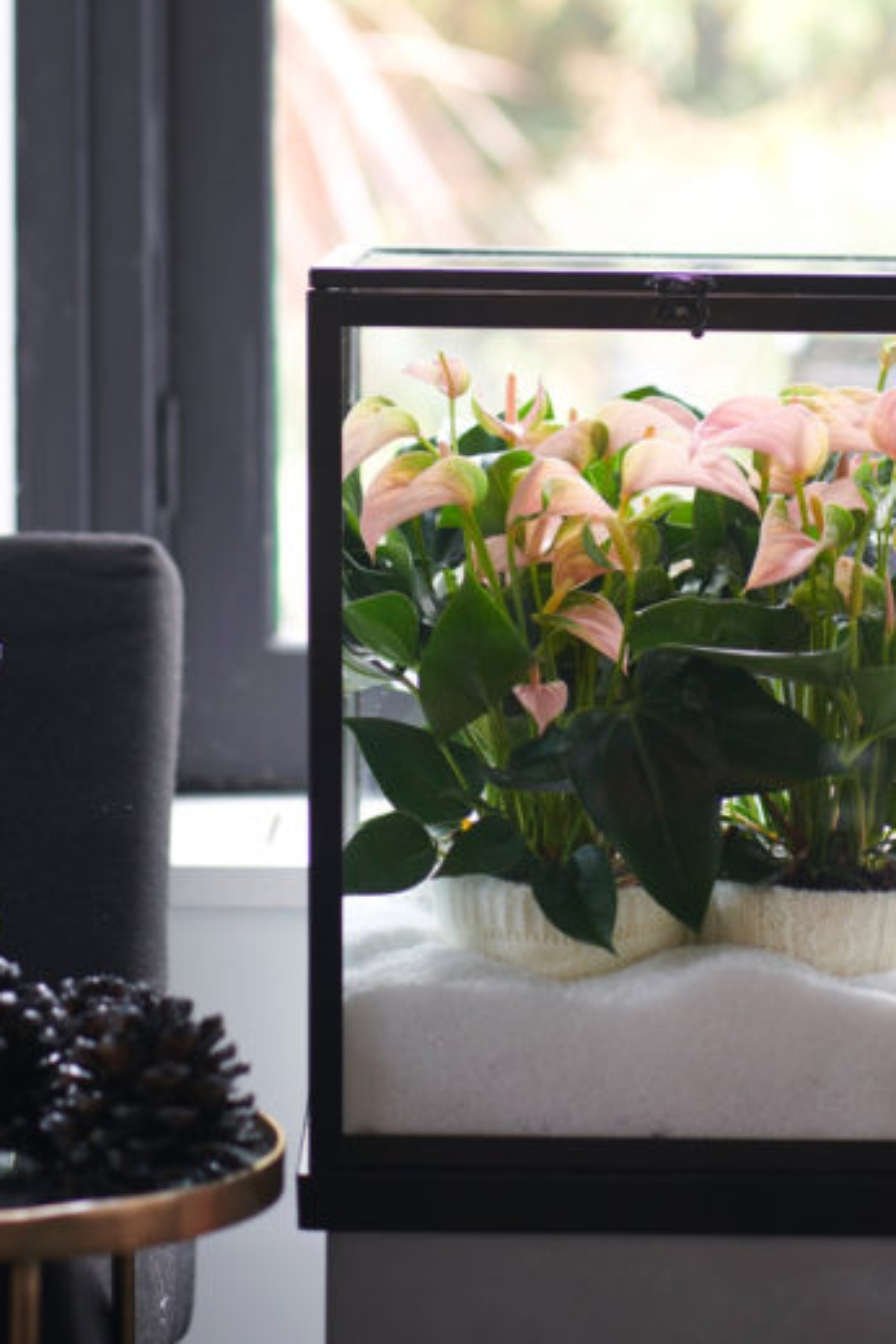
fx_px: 4890
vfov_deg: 15.6
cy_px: 344
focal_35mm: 131
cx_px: 532
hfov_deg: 10.5
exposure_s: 1/1.3
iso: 160
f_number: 3.3
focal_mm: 85
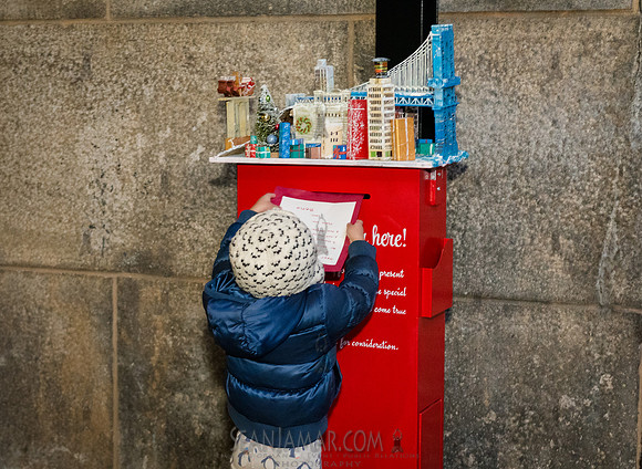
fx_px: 1413
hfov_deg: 25.6
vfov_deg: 18.8
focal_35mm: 77
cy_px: 266
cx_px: 280
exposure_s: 1/160
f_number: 3.5
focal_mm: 60
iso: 6400
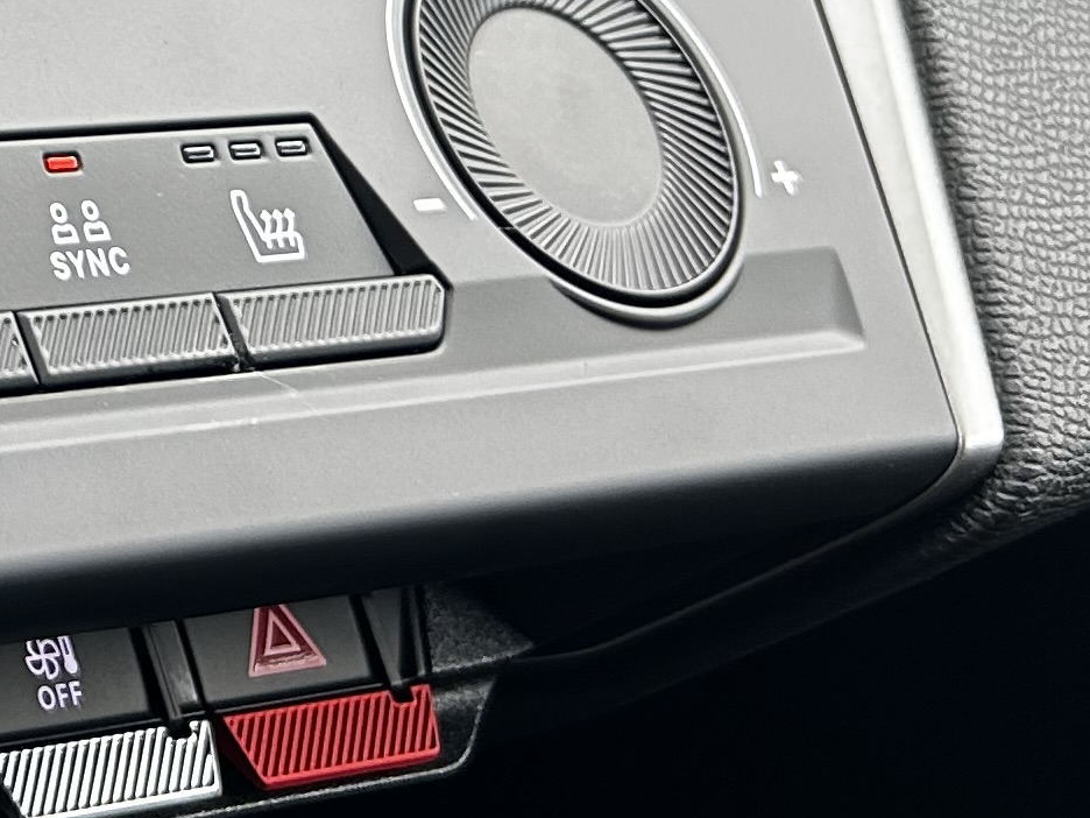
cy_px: -566
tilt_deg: -13.7
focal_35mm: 112
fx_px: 3527
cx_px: -781
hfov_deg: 15.5
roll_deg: -5.7
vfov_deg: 12.3
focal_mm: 5.7
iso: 50
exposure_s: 1/121
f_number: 1.5
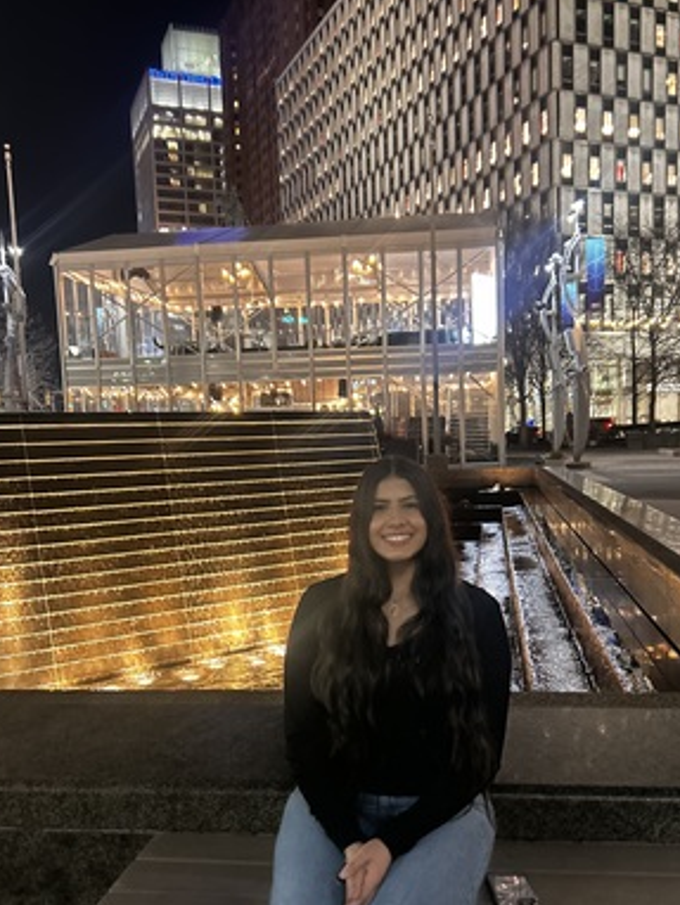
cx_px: 371
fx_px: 890
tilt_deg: -6.5
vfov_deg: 53.6
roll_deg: +2.0
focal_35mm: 34
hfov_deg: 41.8
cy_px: 535
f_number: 1.5
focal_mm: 5.7
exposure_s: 1/30
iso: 500
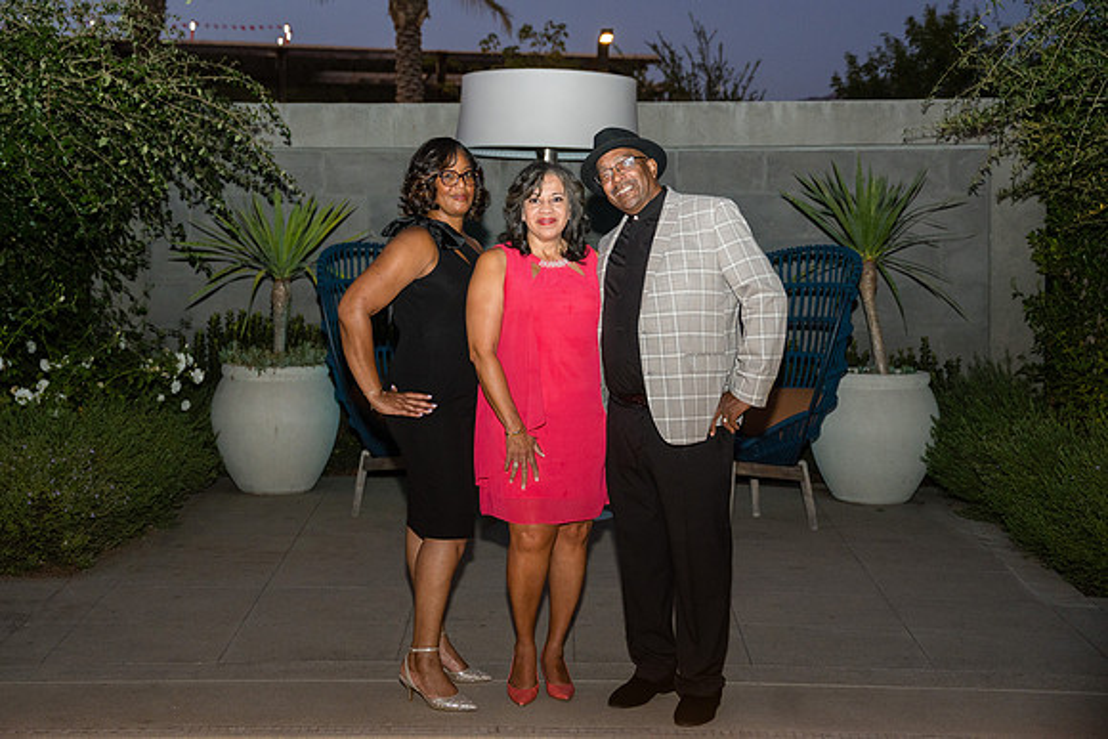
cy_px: 343
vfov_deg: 29.8
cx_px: 514
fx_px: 1389
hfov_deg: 43.5
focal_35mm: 45
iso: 1600
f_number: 2.8
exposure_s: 1/160
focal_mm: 42.1
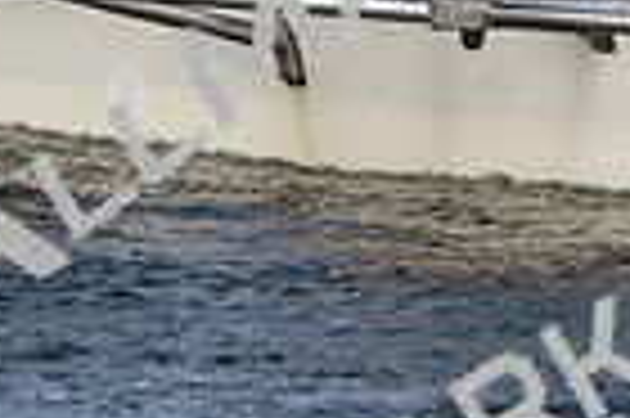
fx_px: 14473
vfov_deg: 1.7
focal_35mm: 828
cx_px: 801
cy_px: -339
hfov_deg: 2.5
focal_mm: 200
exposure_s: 1/1600
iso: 320
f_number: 5.6
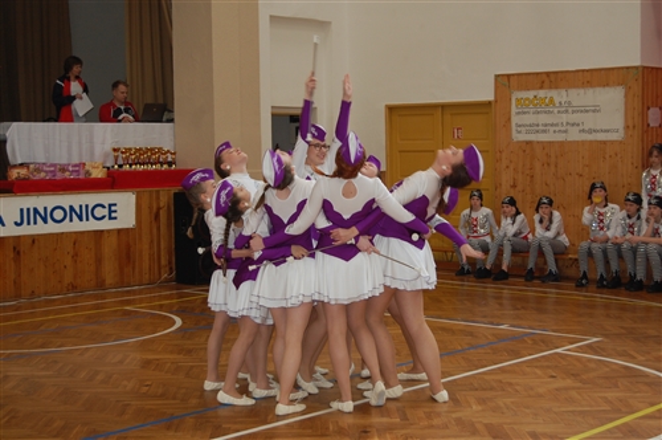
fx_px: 1102
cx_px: 331
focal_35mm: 60
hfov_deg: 33.4
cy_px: 220
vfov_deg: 22.6
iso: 400
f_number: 5
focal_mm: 40
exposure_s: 1/60
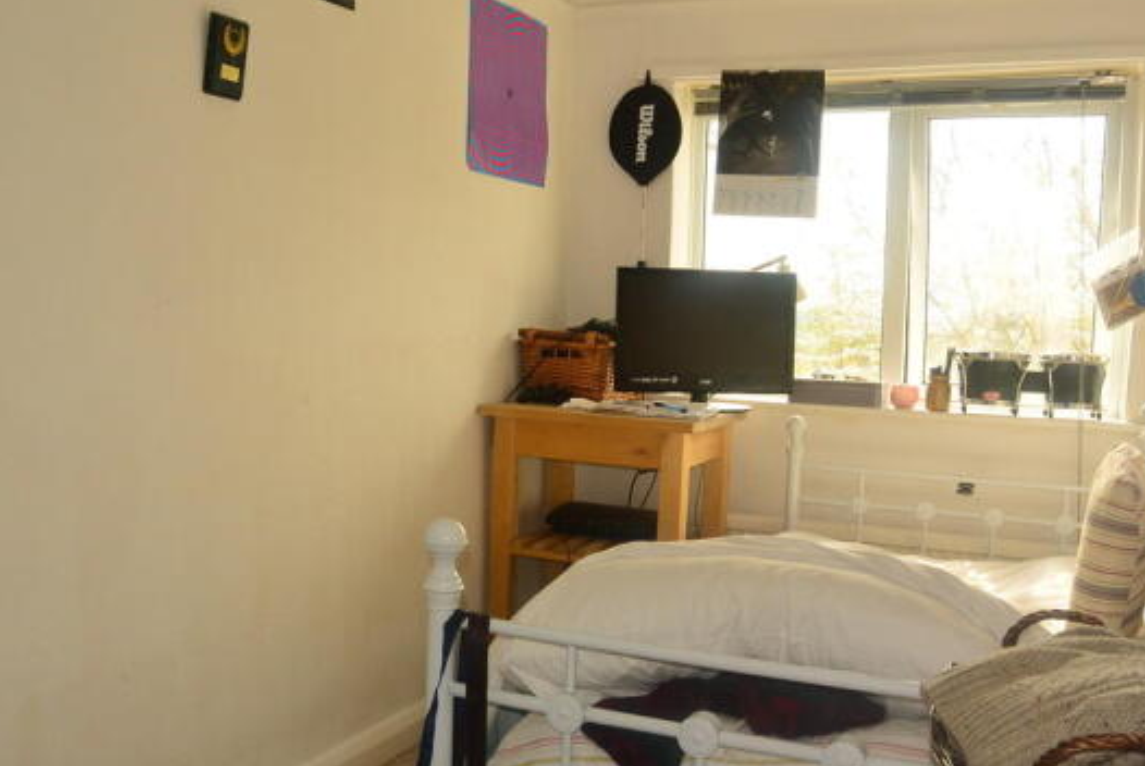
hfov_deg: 52.9
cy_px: 406
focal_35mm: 36
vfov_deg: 37.0
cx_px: 497
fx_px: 1146
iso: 100
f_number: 6.3
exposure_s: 1/60
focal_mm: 11
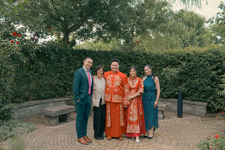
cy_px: 75
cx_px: 112
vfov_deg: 37.9
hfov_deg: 54.4
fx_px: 219
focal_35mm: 35
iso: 400
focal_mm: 35
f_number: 5.6
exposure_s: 1/160
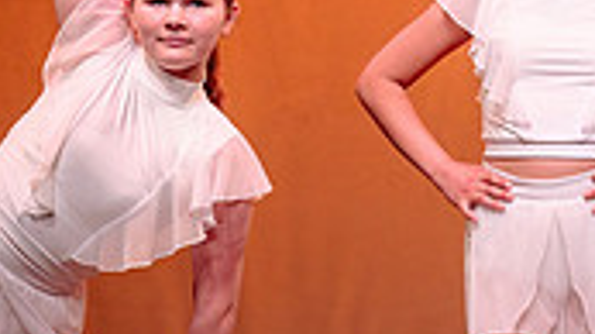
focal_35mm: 643
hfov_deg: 3.4
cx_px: 622
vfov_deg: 1.9
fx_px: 10137
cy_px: 137
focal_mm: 165
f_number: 2.8
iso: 1250
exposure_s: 1/400
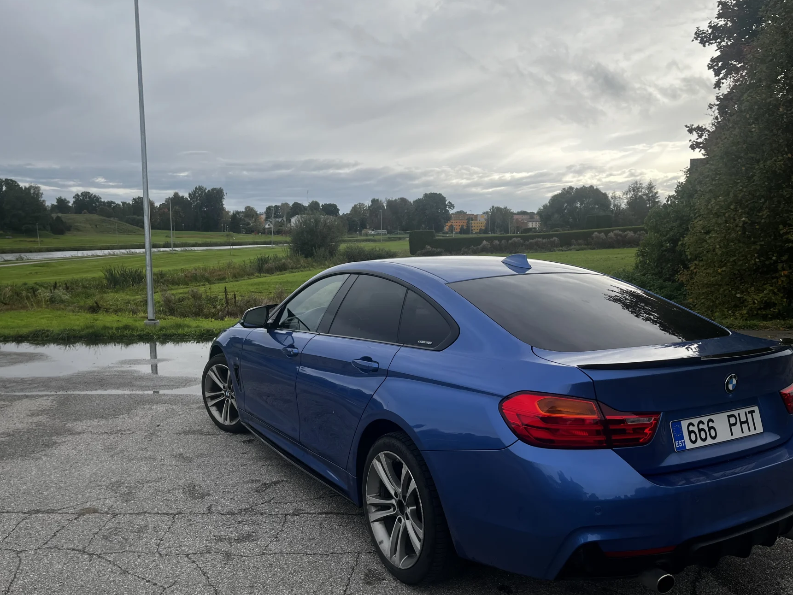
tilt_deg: -5.9
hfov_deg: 61.6
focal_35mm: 29
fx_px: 664
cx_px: 372
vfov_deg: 48.2
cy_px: 306
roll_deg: +1.7
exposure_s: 1/2222
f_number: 1.6
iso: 50
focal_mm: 5.1
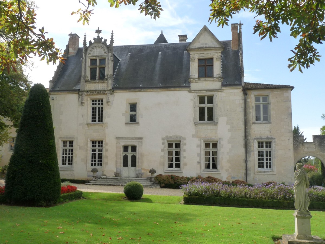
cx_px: 162
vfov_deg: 39.7
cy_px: 122
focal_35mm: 36
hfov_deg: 51.4
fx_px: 338
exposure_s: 1/250
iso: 160
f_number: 5.6
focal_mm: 4.8
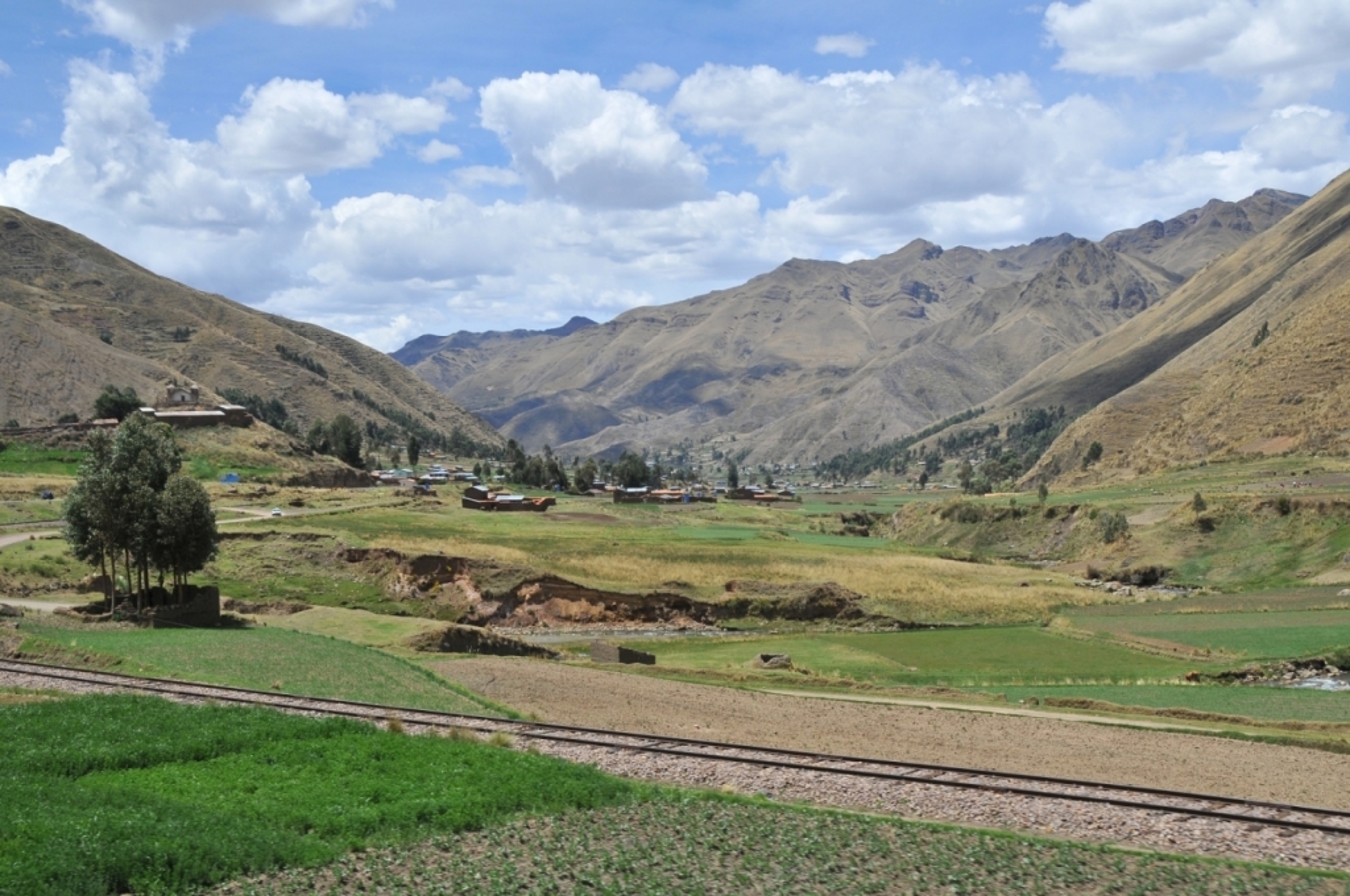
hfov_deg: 45.0
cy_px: 448
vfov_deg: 30.8
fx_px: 1629
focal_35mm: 44
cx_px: 675
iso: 200
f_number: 8
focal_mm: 29
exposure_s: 1/250
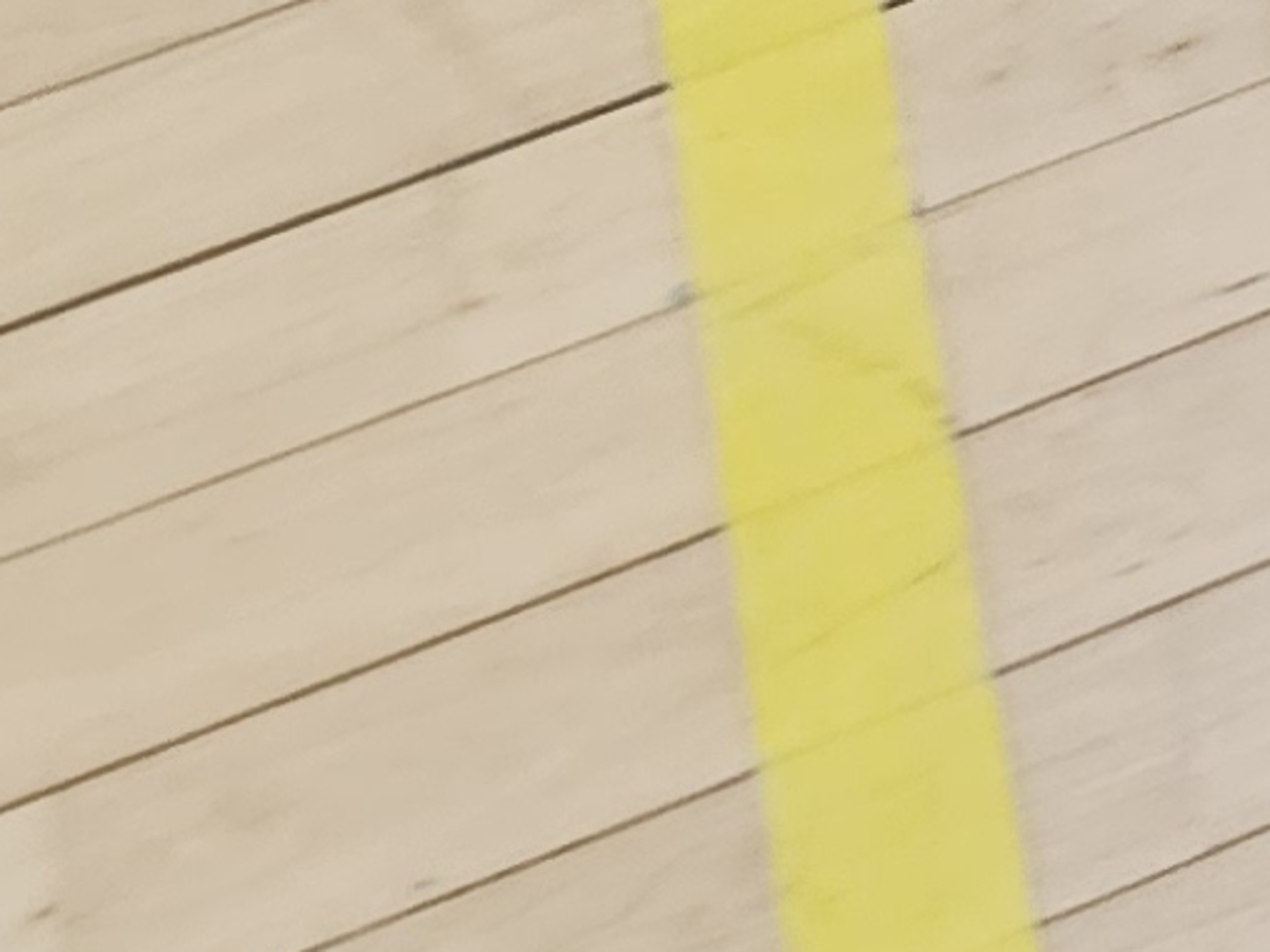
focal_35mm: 181
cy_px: -2144
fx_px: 6641
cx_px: 4285
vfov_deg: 7.1
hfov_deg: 8.4
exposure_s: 1/120
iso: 160
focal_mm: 5.4
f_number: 1.8
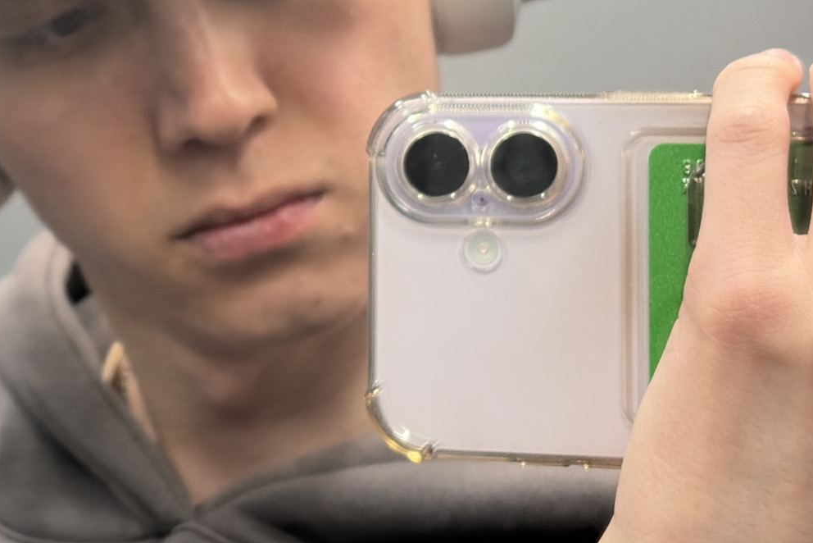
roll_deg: +1.0
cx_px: 169
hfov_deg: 18.6
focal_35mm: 109
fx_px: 2462
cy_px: 24
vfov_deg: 12.5
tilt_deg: +3.6
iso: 50
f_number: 1.6
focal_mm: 5.96
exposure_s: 1/76
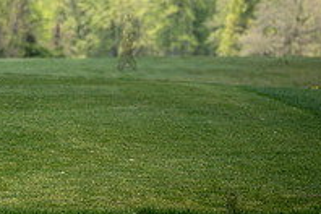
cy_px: -36
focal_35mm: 252
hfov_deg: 8.1
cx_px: -83
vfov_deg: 5.4
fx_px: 2247
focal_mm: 86
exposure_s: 1/1000
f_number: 3.5
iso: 100
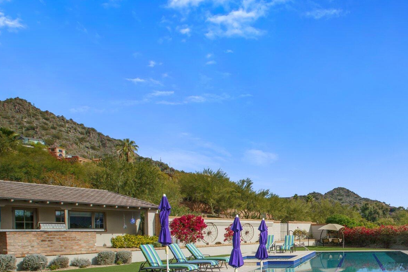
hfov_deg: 57.8
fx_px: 317
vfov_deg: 43.1
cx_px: 354
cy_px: 237
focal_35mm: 28
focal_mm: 16
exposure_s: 1/350
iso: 400
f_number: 13
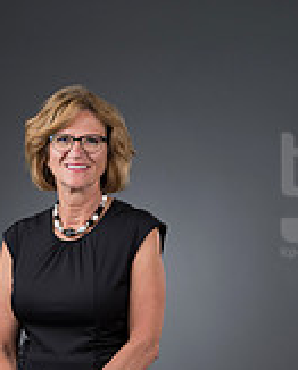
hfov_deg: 7.5
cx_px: 84
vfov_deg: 9.2
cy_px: 438
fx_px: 2276
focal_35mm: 207
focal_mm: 80
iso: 160
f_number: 5.6
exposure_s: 1/250
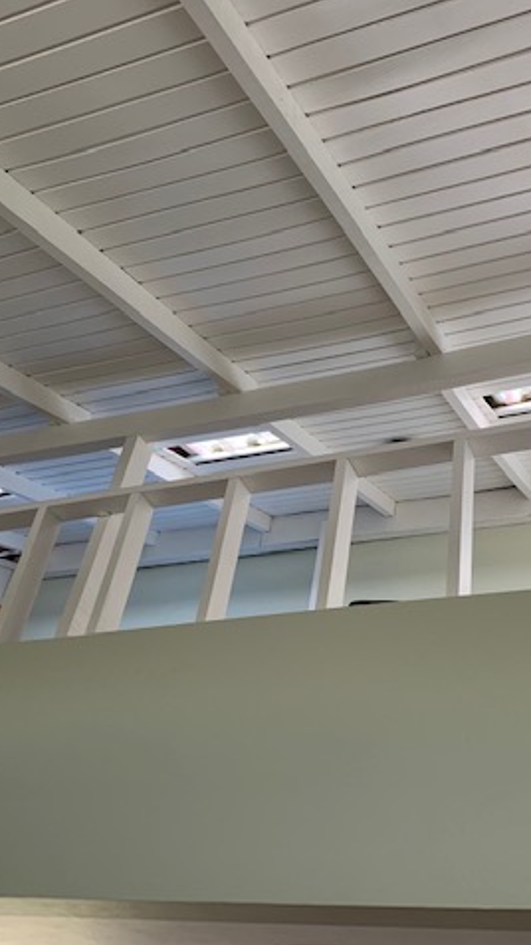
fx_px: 952
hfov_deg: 31.0
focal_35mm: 38
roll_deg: -7.8
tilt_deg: +37.3
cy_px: 473
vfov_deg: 52.8
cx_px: 335
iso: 80
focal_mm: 4.25
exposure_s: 1/121
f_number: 1.8
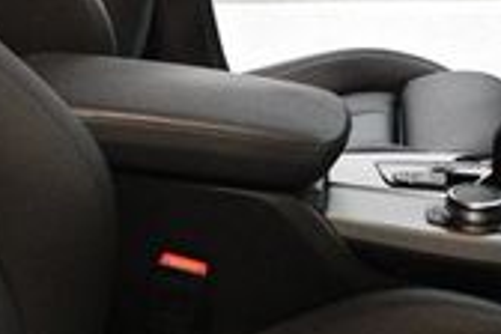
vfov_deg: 10.0
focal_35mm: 137
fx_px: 1906
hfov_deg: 14.9
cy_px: 131
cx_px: 361
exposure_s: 1/80
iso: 3200
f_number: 3.8
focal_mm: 24
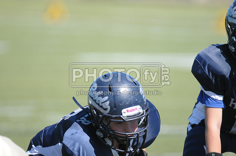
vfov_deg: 2.3
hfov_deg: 3.4
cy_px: 78
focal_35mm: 600
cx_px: 118
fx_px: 3928
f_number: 4
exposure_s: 1/2000
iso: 640
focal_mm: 400
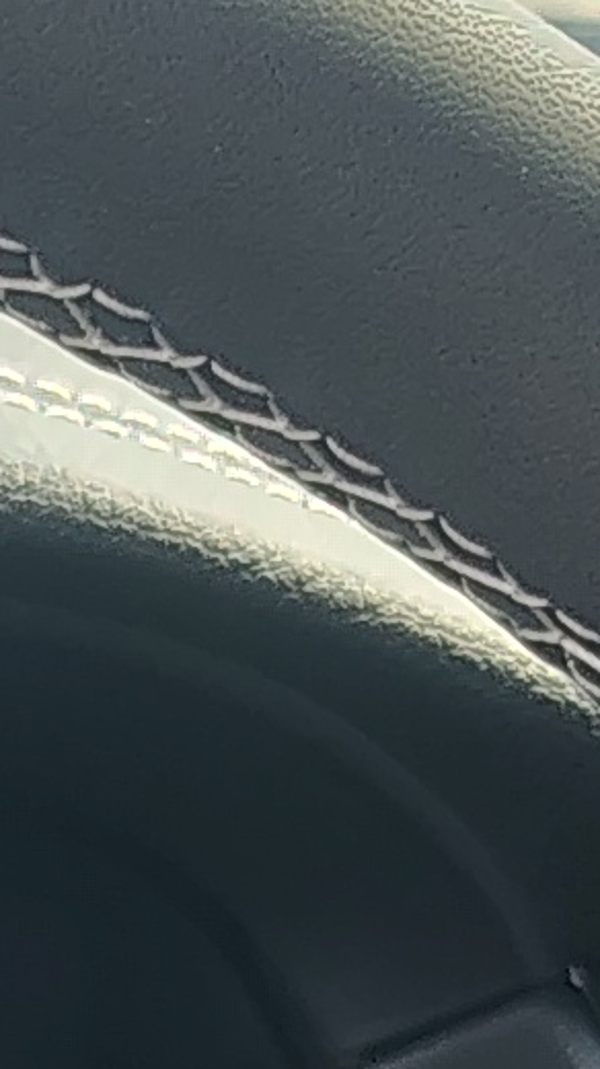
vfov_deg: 9.6
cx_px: -857
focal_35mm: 206
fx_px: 5834
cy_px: 2317
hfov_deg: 5.7
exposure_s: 1/111
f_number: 1.8
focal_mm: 5.56
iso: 171
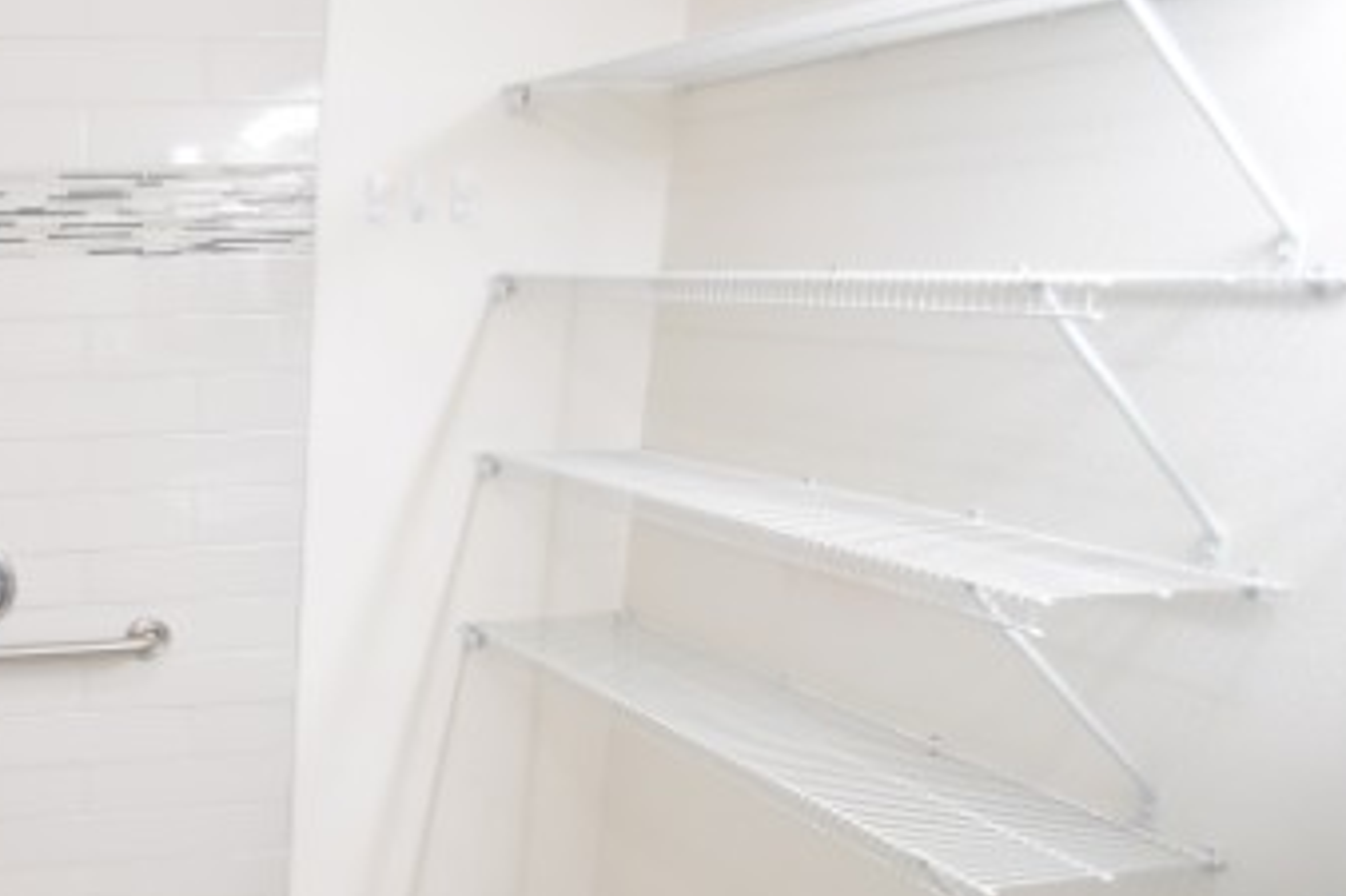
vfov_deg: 40.9
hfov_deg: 47.6
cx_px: -28
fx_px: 1196
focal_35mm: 32
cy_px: 542
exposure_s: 1/60
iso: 800
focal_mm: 10
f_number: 3.5
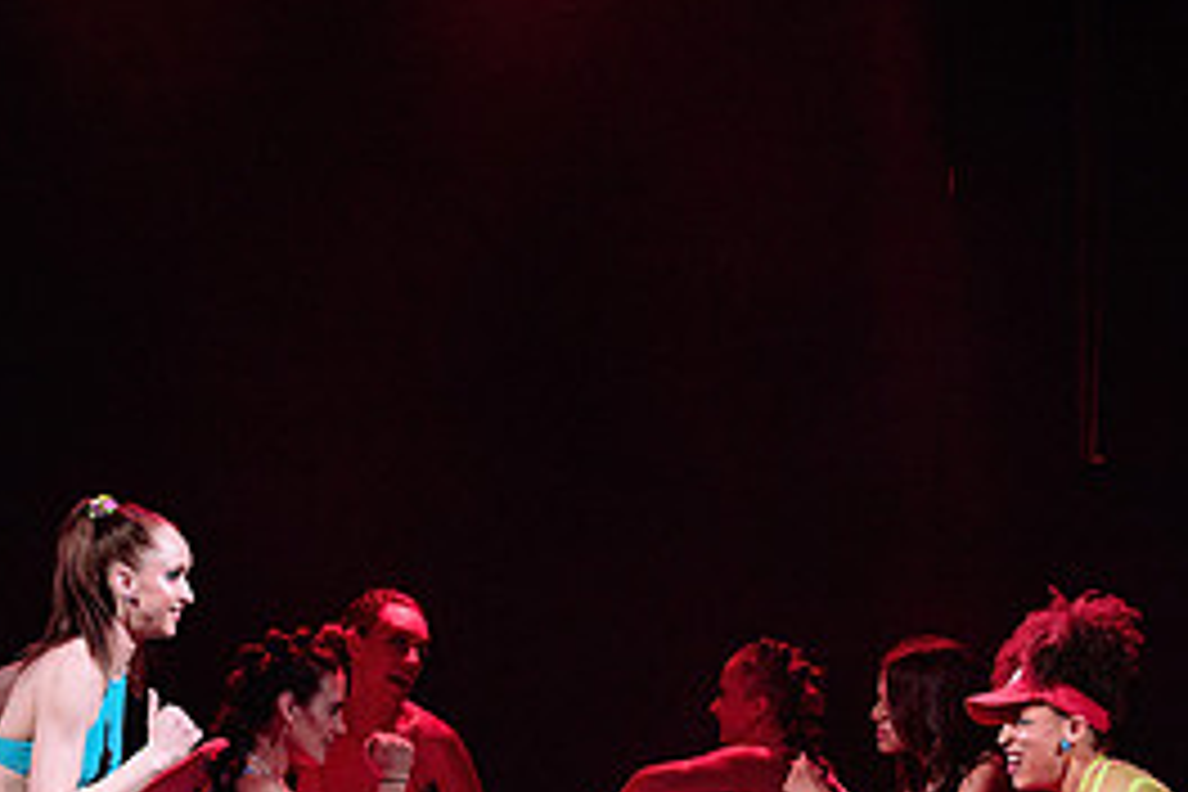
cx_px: 762
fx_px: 8216
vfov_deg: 5.5
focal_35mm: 249
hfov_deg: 8.3
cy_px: 667
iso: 1600
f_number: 2.8
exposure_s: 1/250
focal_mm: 100
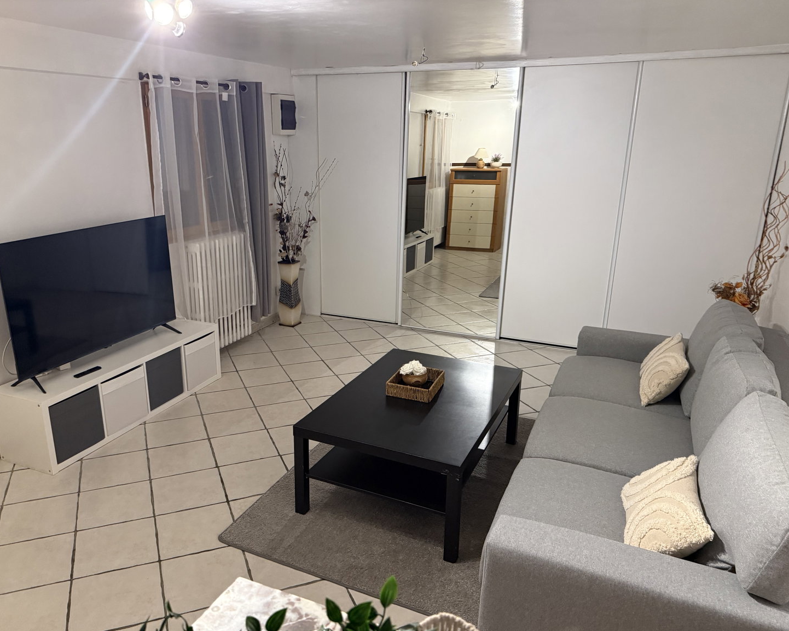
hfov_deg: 65.9
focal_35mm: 26
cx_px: 356
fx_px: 607
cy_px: 326
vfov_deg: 54.9
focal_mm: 6.76
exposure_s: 1/50
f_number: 1.78
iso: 400
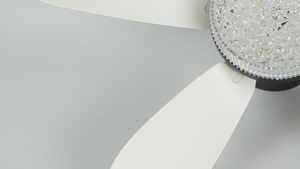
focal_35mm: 172
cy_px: 4
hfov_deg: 12.4
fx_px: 1368
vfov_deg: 7.0
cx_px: 271
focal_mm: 63
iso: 2000
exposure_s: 1/60
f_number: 8
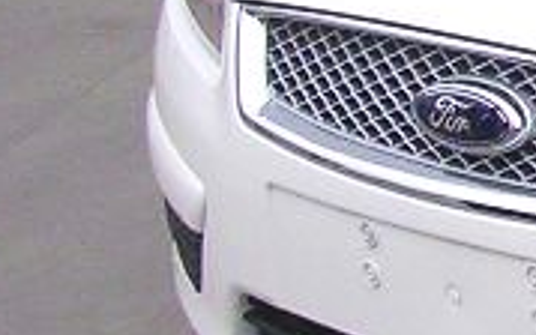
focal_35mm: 231
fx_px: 3375
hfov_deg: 8.2
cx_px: 1398
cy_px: -90
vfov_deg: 5.7
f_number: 2.8
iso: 100
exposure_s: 1/390
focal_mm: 5.8
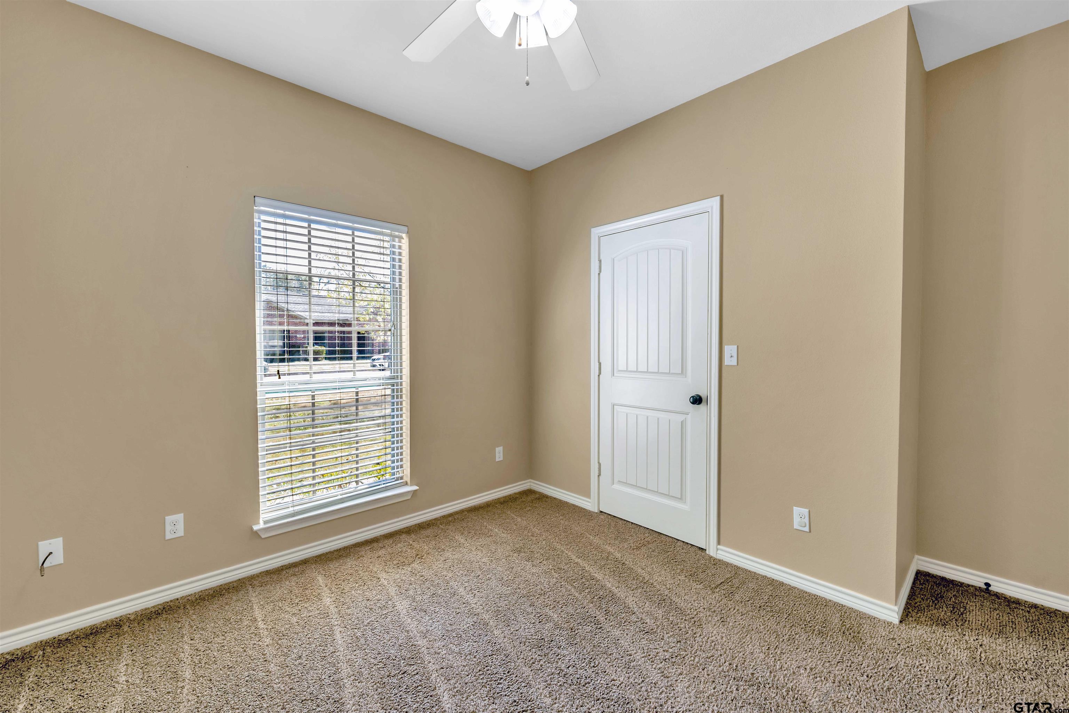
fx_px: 416
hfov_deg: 104.3
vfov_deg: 81.2
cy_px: 356
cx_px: 534
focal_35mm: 14
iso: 800
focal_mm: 14
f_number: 8
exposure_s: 1/80
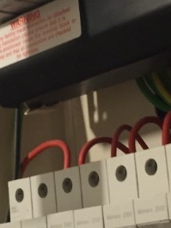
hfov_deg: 11.3
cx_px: 99
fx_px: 864
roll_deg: +4.3
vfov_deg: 15.1
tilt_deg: +12.1
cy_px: 99
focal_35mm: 131
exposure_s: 1/33
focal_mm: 4.15
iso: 100
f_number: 2.2
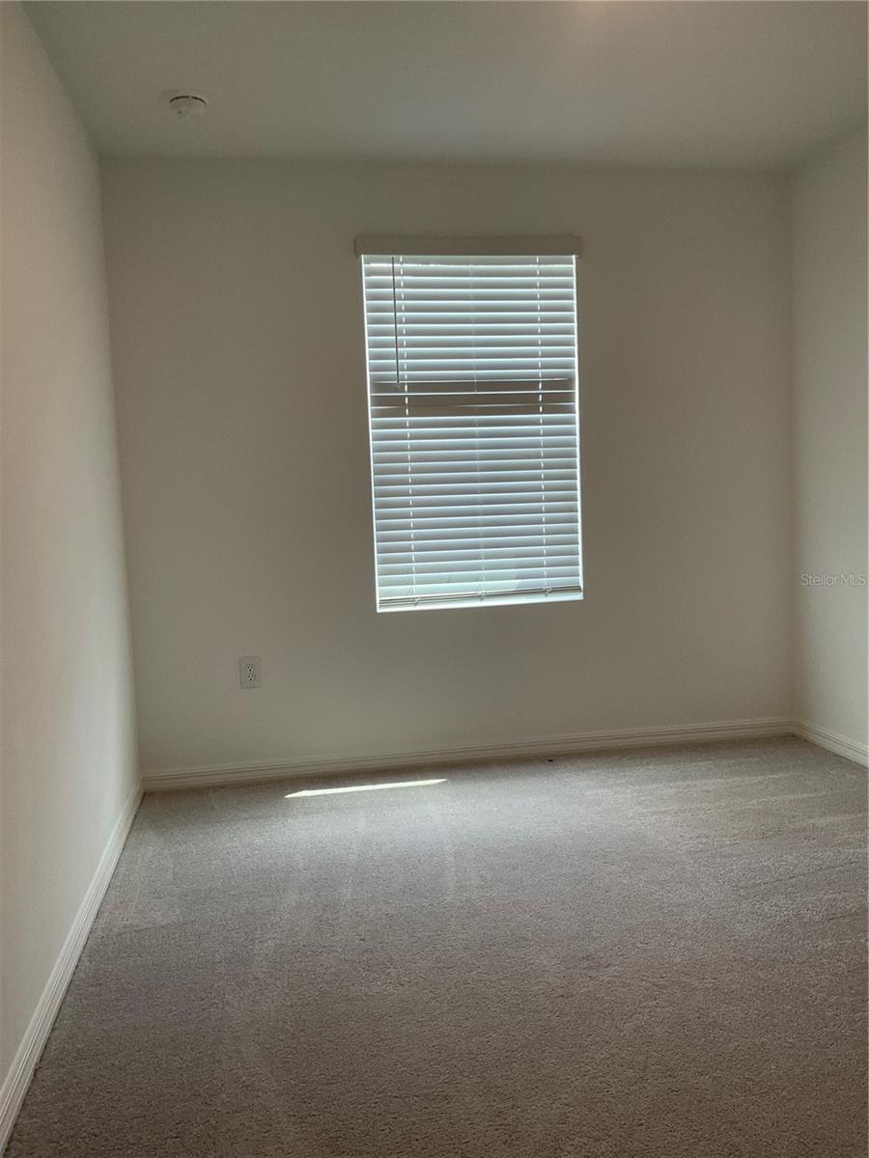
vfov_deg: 61.7
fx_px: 971
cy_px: 579
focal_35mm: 29
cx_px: 434
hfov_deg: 48.2
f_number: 1.8
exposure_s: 1/60
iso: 40
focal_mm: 3
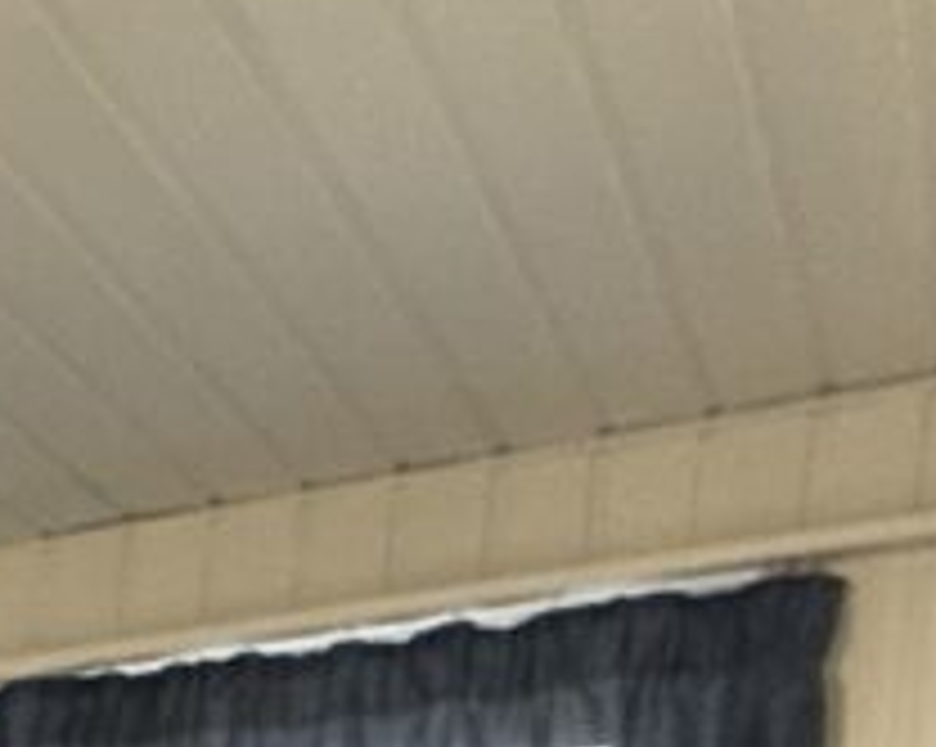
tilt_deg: -6.9
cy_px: 1602
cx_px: -1228
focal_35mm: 92
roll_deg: -0.4
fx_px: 2546
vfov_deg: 13.6
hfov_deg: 14.6
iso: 800
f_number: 2.2
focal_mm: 2.22
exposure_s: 1/50
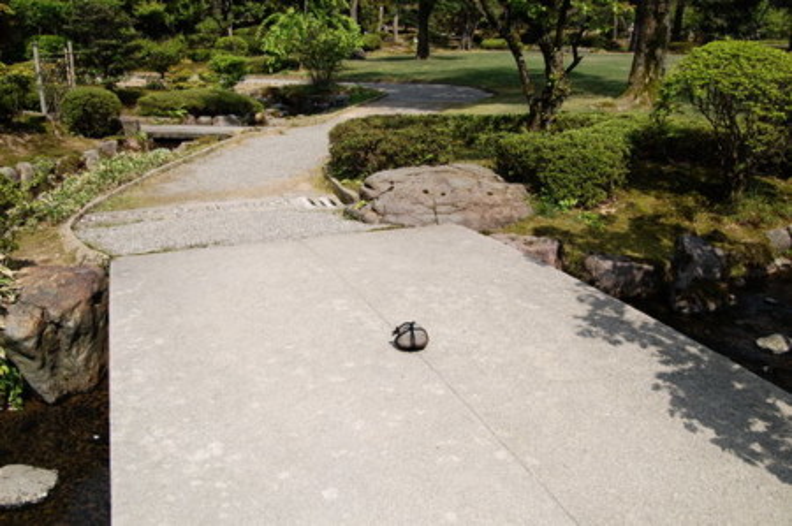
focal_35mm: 30
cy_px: 263
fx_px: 659
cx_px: 396
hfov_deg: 62.0
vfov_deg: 43.5
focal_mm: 20
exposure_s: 1/320
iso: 200
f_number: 9
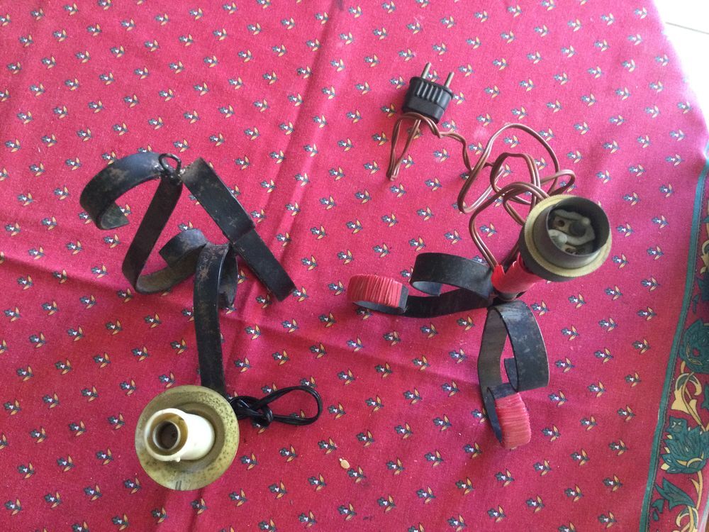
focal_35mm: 31
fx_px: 635
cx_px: 354
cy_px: 266
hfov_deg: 58.4
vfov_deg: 45.4
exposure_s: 1/33
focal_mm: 3.3
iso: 250
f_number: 2.4
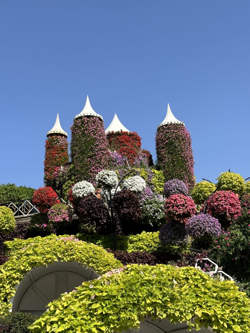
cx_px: 125
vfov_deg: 39.7
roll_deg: +2.7
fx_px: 462
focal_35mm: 48
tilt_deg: +21.6
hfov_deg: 30.3
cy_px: 166
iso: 64
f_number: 1.78
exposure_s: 1/3731
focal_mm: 6.86
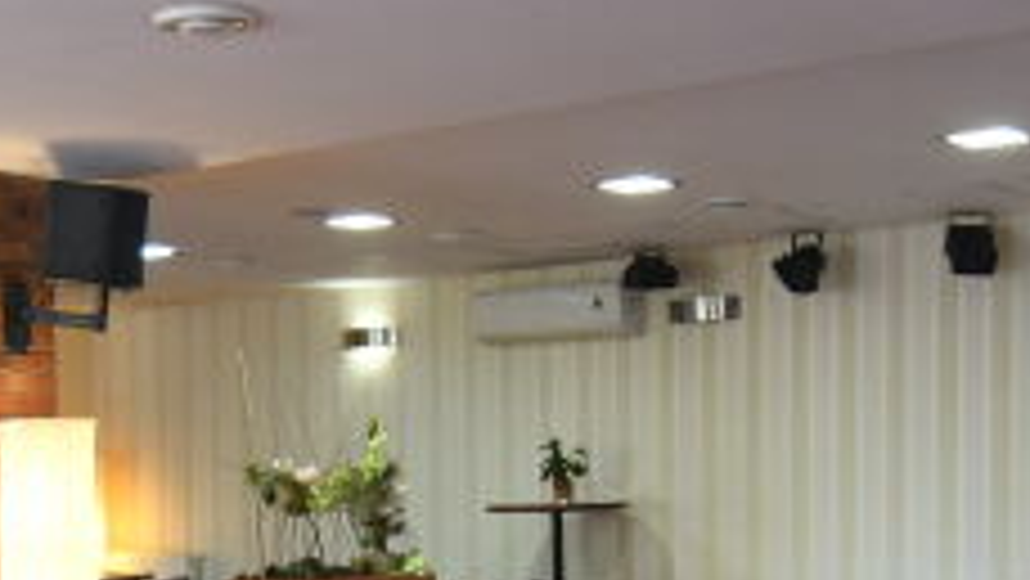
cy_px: 569
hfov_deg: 31.8
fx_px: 1803
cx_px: 423
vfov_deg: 17.9
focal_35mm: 66
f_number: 5
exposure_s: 1/50
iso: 1250
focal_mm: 12
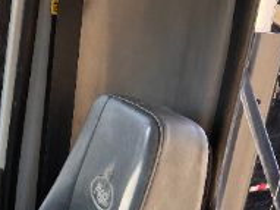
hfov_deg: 21.2
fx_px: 703
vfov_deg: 15.9
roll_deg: -7.5
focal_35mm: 87
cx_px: -44
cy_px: 292
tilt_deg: -25.0
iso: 50
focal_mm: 5.1
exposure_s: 1/457
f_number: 1.6
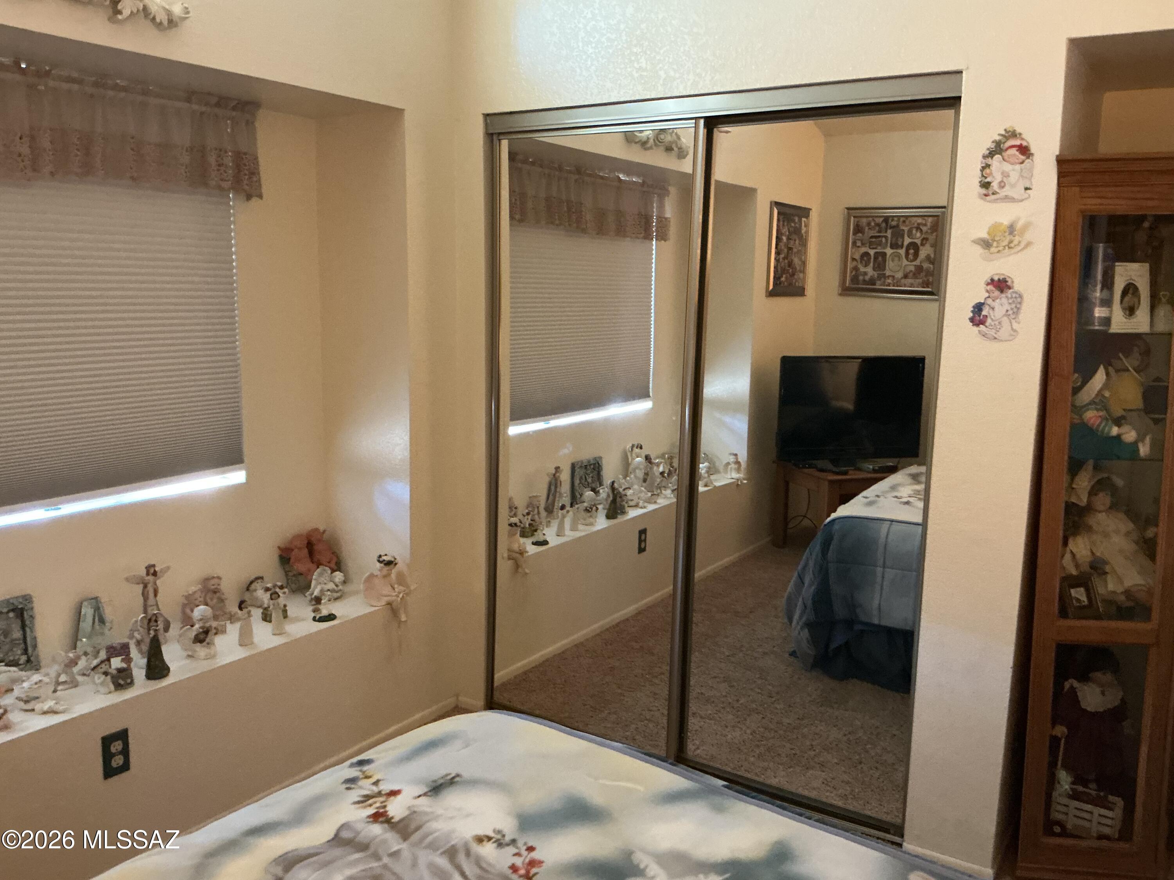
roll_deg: -0.9
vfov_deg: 48.2
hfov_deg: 61.7
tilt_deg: -9.8
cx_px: 587
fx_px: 984
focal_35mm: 29
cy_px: 440
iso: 320
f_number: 1.8
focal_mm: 3
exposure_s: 1/30
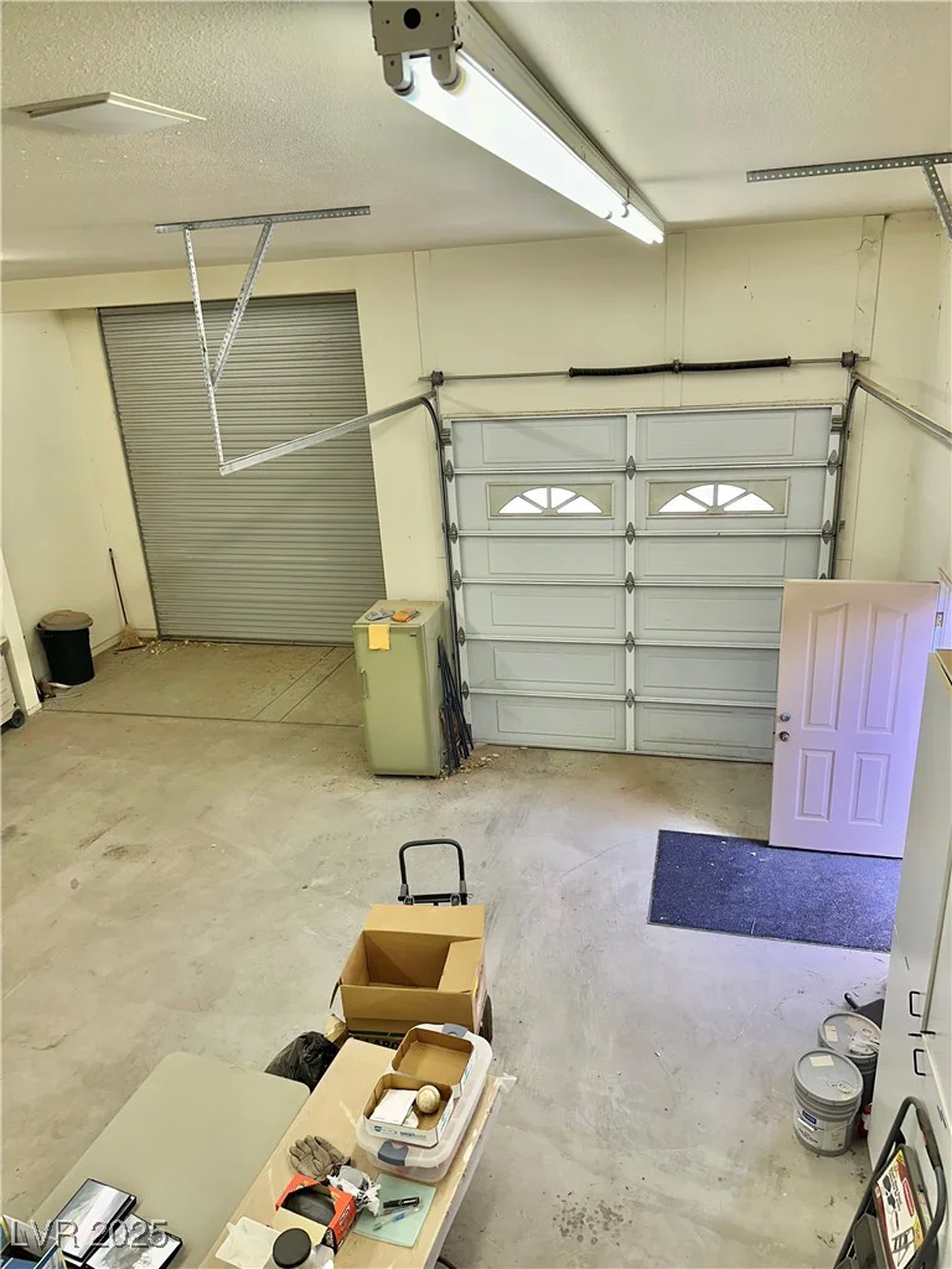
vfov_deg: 71.6
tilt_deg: -20.1
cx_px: 476
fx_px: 880
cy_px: 634
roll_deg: +3.2
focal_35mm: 24
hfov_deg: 56.8
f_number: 1.78
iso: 80
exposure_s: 1/120
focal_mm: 6.86
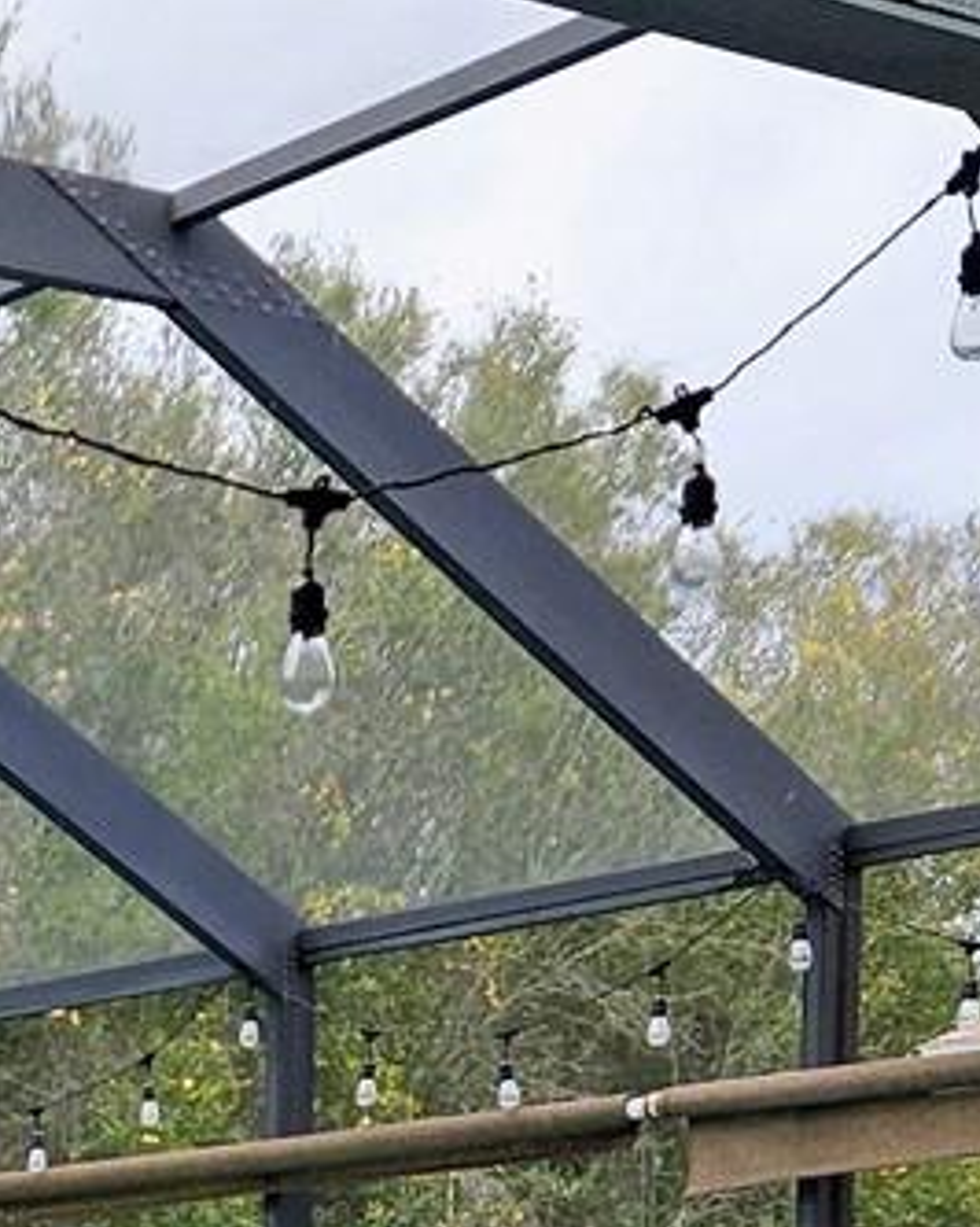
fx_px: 3919
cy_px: 1732
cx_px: -656
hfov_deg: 13.2
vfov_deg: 16.5
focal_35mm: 108
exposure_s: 1/294
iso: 25
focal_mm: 5.4
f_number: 1.8
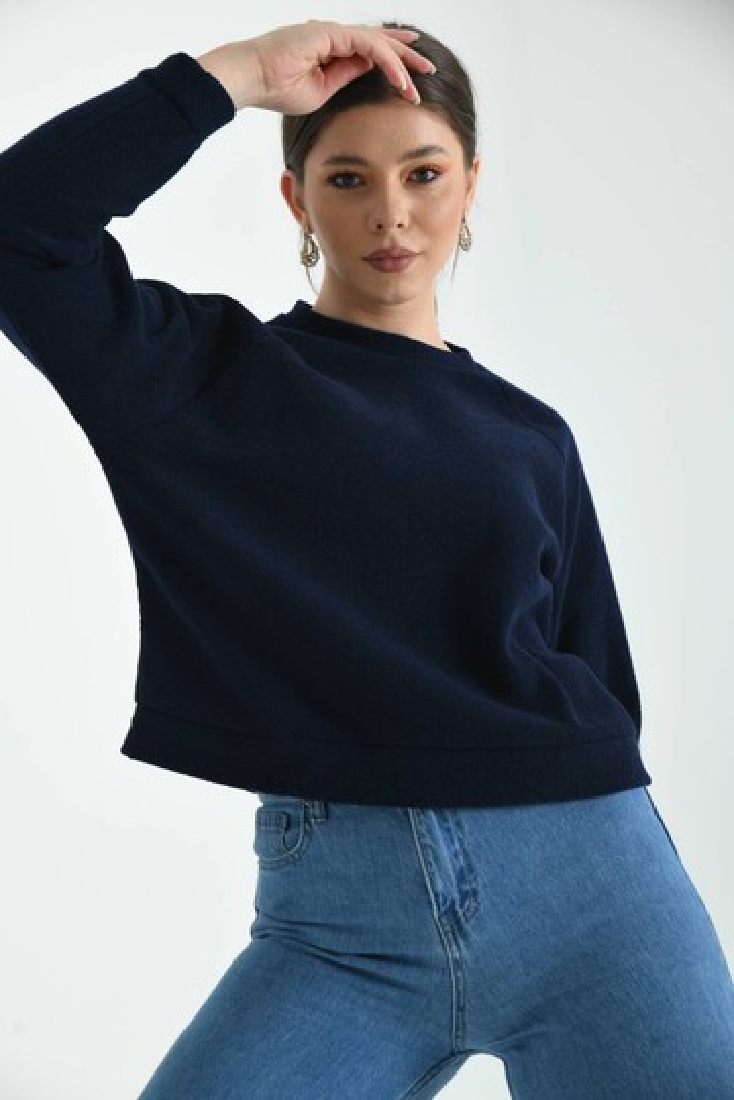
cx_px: 367
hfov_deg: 20.9
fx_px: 1988
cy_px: 550
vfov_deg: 31.0
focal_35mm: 65
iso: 100
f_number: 6.3
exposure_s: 1/125
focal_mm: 65
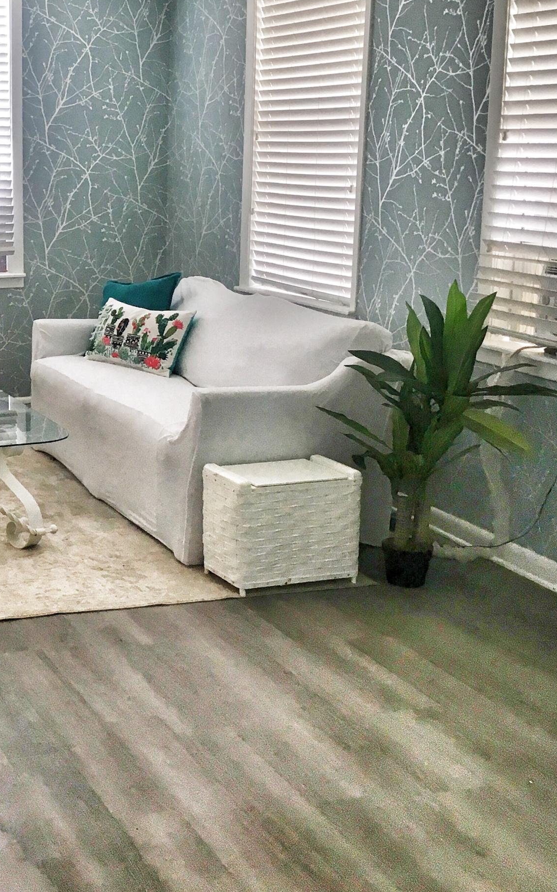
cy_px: 368
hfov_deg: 23.6
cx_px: -70
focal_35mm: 51
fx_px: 1239
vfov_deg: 39.4
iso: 25
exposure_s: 1/30
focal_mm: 4.15
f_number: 2.2
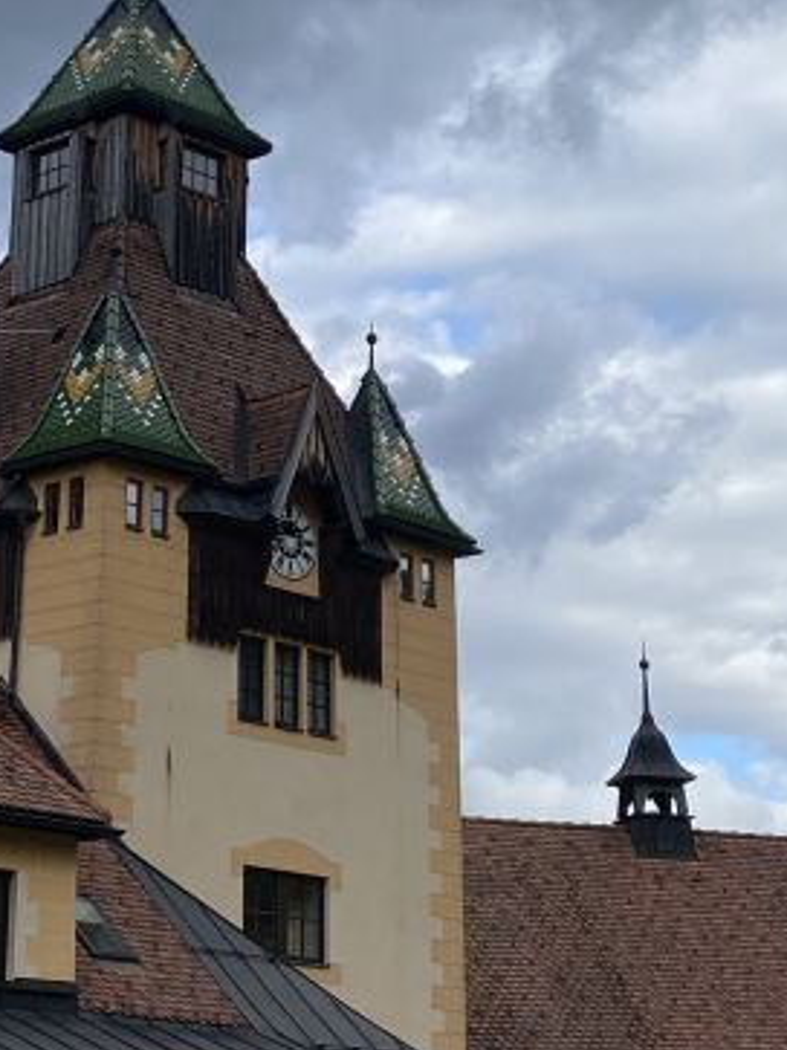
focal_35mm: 86
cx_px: 174
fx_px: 2608
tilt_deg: +24.0
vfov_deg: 22.1
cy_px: 64
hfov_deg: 17.0
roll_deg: -4.2
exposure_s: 1/1927
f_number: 1.8
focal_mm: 4.25
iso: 32
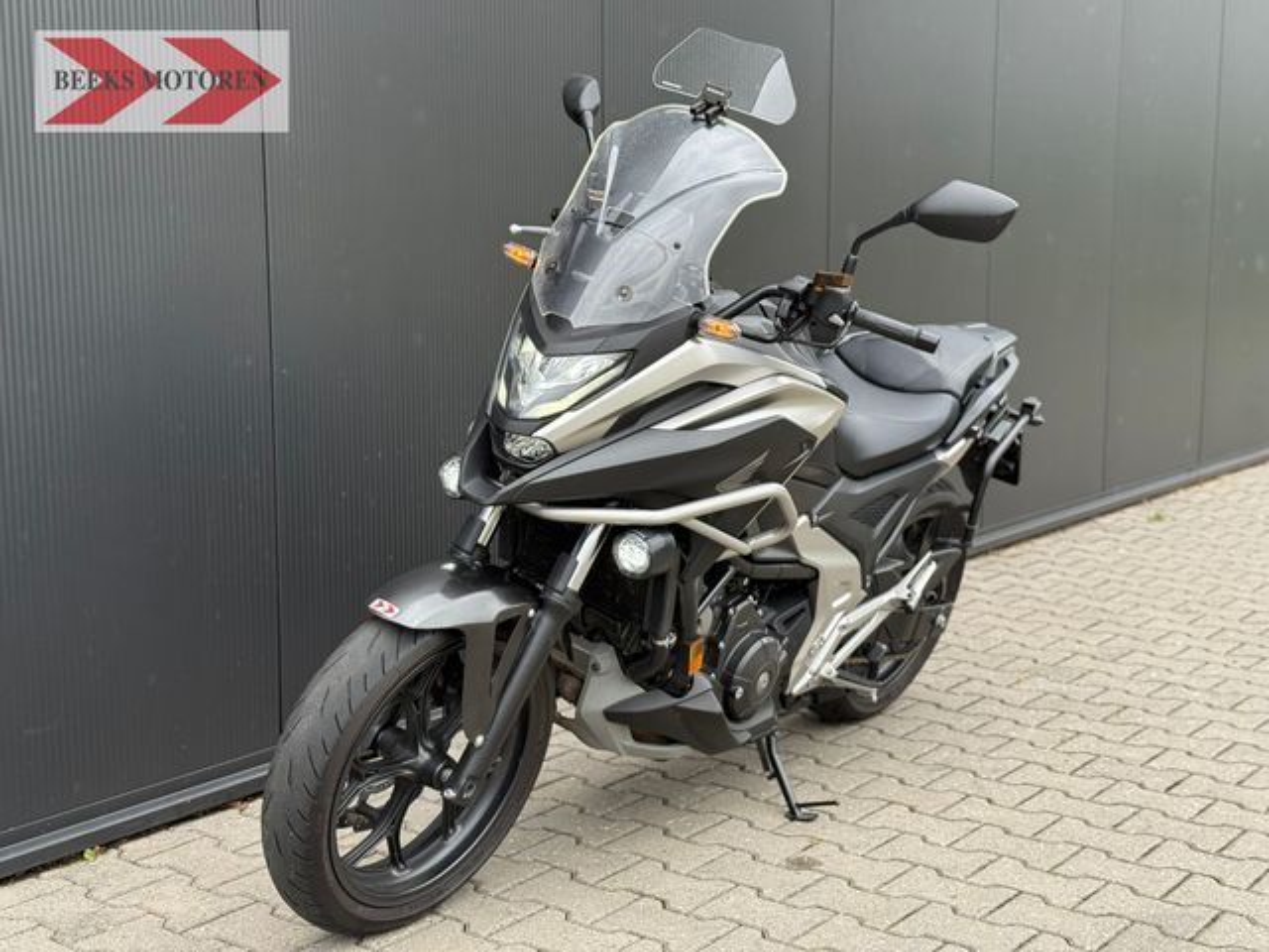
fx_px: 1760
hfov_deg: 39.7
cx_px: 634
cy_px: 476
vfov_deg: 30.3
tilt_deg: -7.7
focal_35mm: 48
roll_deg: -0.4
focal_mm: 6.76
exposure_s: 1/447
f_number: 1.78
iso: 80
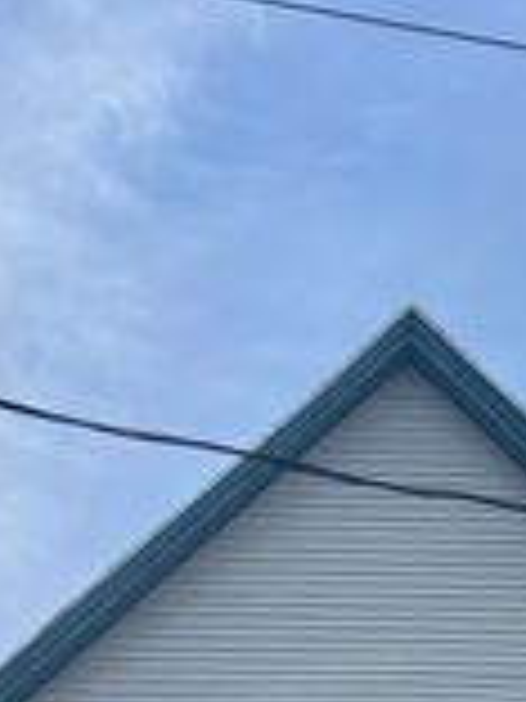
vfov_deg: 14.2
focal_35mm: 111
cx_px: 459
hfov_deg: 13.2
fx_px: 2249
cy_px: 1492
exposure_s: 1/3205
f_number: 1.6
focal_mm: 5.96
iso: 50
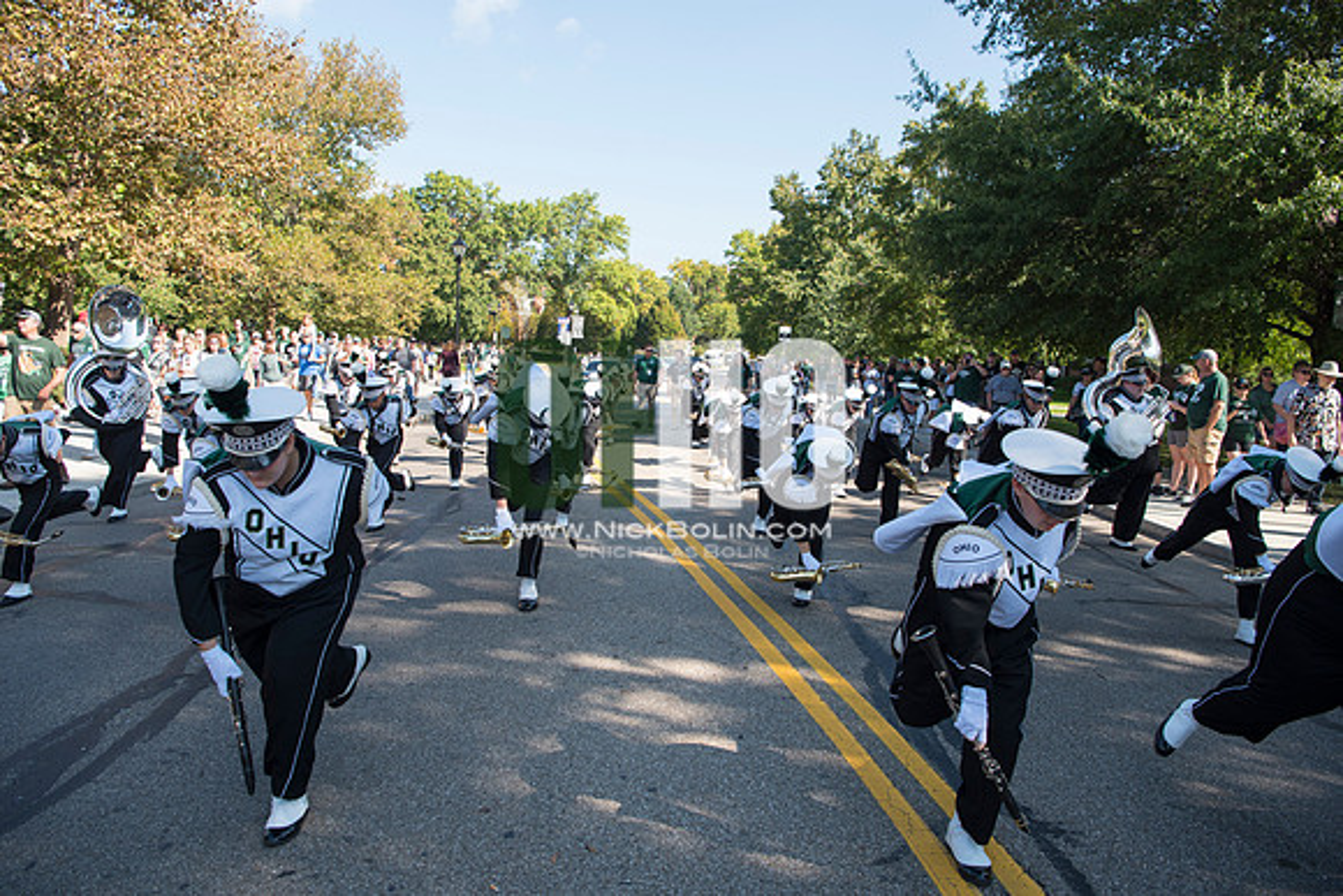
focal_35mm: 24
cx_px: 672
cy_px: 448
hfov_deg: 73.7
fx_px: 896
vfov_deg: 53.2
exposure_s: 1/500
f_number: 5.6
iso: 200
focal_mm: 24
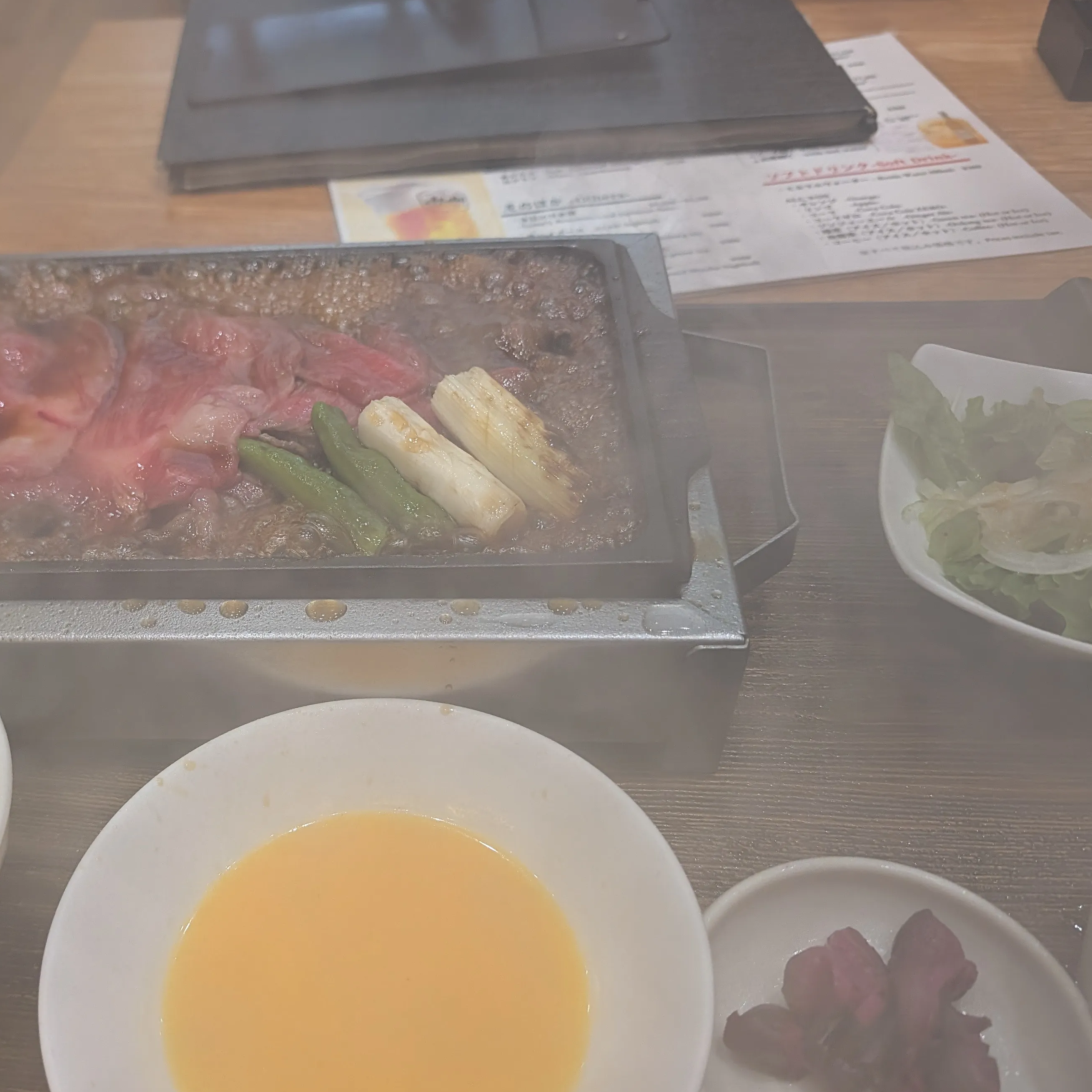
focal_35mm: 33
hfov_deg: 48.6
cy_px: 609
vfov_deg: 49.6
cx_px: 338
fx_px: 1178
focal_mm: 6.9
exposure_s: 1/100
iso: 251
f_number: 1.68
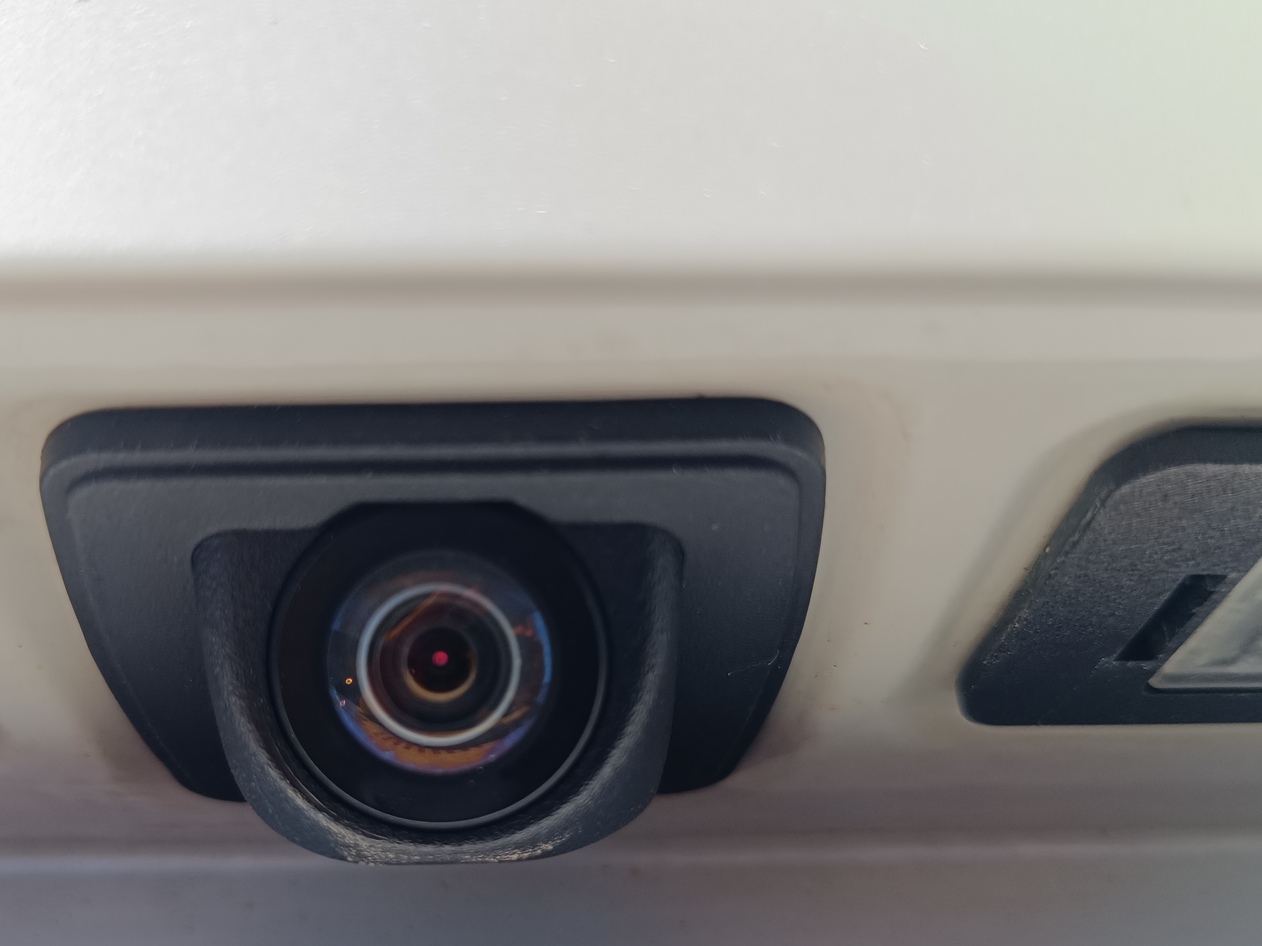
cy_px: 650
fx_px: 1239
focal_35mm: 34
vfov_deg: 41.1
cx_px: 490
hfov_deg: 53.5
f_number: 1.88
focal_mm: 5.59
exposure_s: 1/357
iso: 51
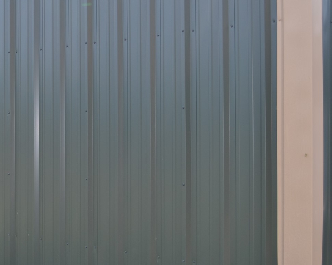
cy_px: 127
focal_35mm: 76
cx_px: 4
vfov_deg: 20.2
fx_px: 746
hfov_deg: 24.0
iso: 100
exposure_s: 1/200
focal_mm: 24
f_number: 4.5
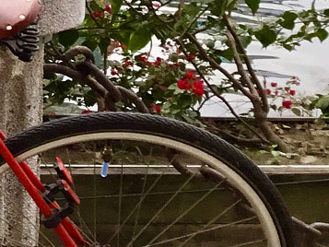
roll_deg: +0.3
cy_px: -98
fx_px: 1322
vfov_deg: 10.4
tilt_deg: -8.0
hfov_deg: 12.1
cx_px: -384
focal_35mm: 139
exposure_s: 1/182
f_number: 2.4
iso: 25
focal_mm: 3.3
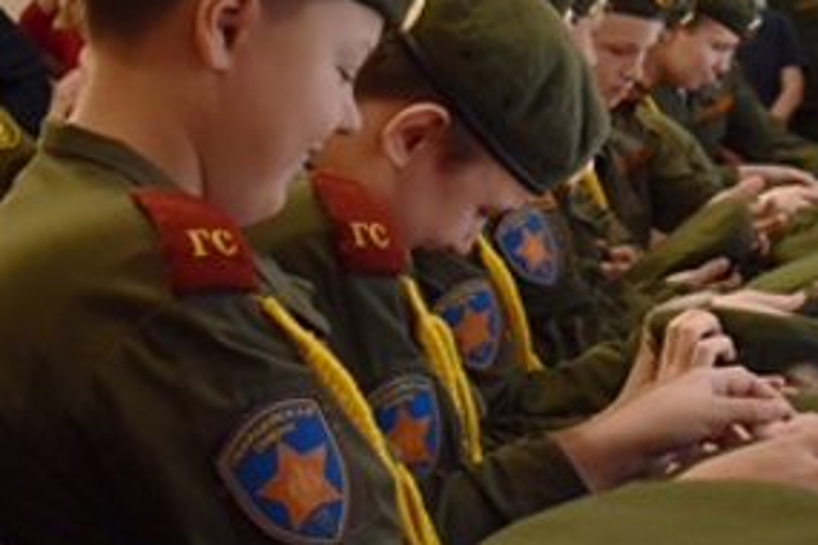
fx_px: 2597
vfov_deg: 12.0
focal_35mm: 114
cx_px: 870
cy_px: 141
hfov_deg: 17.4
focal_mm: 29
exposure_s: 1/125
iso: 900
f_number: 4.2
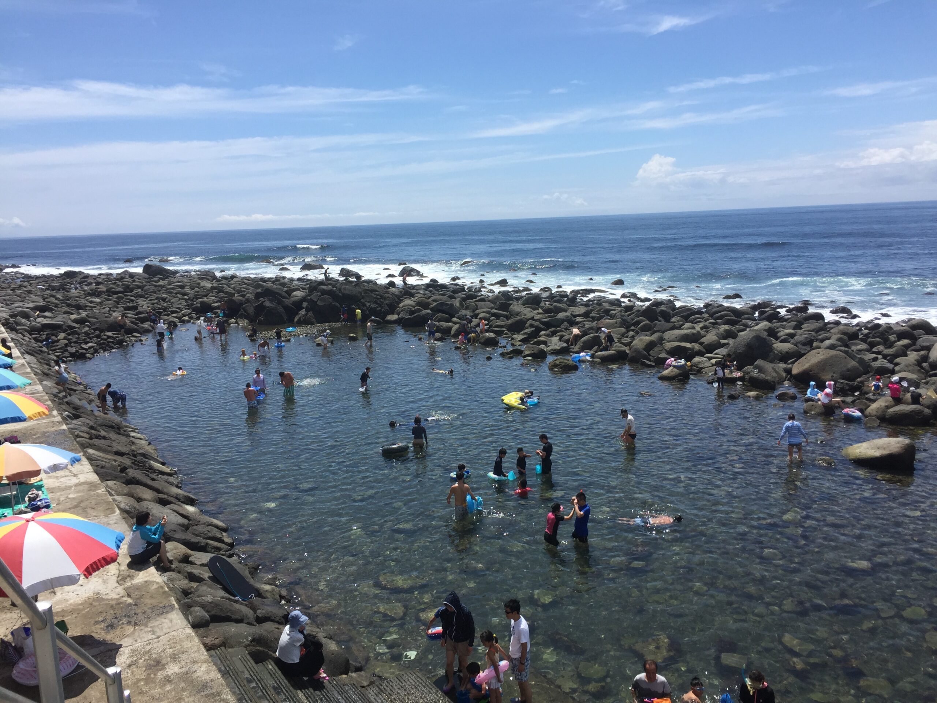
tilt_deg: -8.9
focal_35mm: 29
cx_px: 468
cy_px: 352
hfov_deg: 61.7
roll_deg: +2.5
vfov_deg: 48.2
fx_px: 785
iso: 32
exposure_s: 1/2475
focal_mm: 4.15
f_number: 2.2
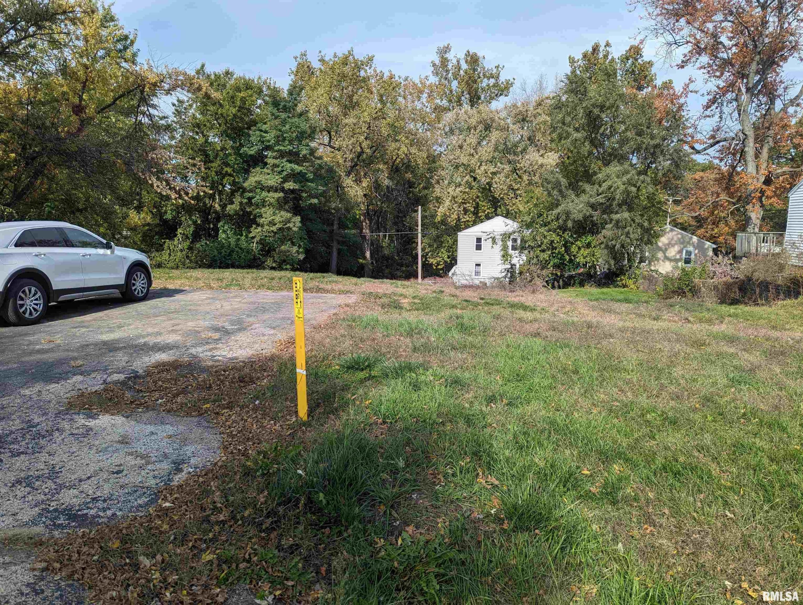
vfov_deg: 56.9
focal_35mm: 24
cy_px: 302
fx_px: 558
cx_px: 402
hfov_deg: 71.5
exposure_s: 1/1825
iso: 43
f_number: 1.85
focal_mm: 6.81
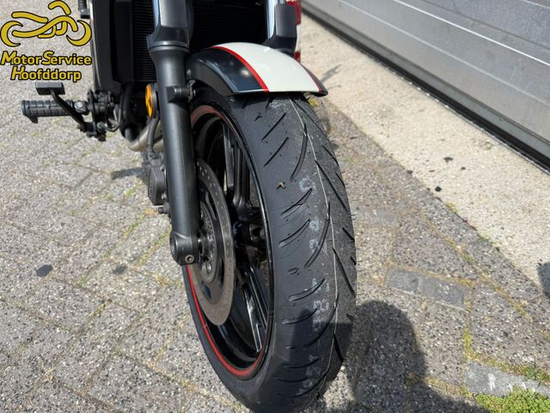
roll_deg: +1.8
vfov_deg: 56.8
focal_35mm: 24
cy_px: 206
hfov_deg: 71.6
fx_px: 381
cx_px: 275
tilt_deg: -42.9
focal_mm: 6.76
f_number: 1.78
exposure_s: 1/2110
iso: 80
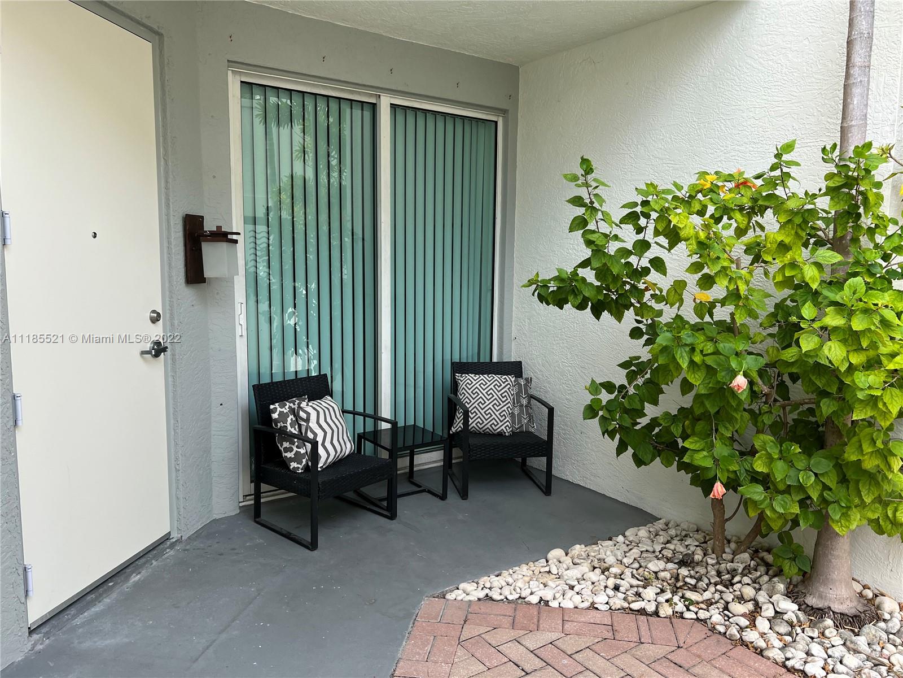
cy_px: 339
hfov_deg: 67.3
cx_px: 452
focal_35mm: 26
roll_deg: -0.5
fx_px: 678
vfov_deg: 53.1
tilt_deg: -6.4
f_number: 1.5
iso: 50
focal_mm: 5.7
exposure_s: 1/625
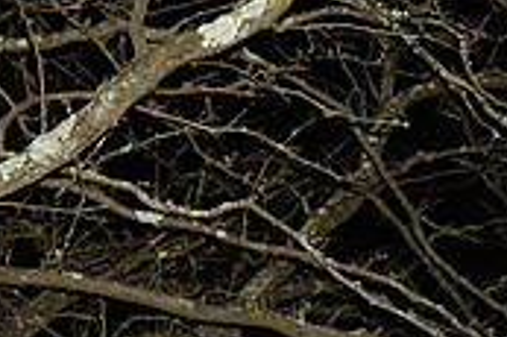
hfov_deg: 9.0
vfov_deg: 6.1
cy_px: -75
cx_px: -167
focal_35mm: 225
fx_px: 3166
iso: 6400
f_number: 11
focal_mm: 45
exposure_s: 1/100
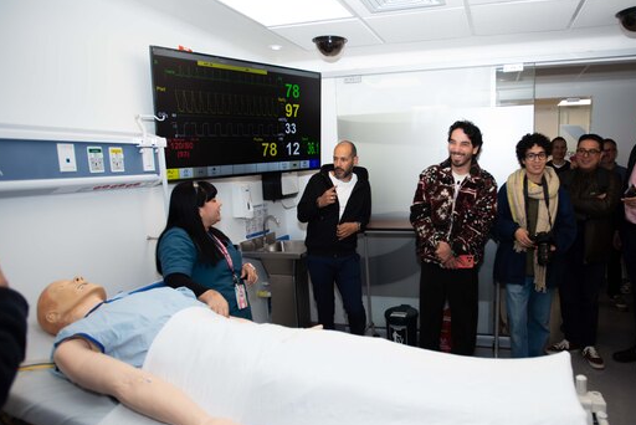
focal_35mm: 25
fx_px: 442
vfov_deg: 51.3
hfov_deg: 70.5
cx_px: 391
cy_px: 231
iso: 320
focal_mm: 20
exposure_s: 1/250
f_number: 3.2
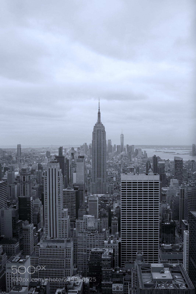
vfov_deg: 53.1
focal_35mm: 36
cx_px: 98
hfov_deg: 36.9
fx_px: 294
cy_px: 147
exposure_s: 1/4000
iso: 400
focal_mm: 24
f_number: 2.8
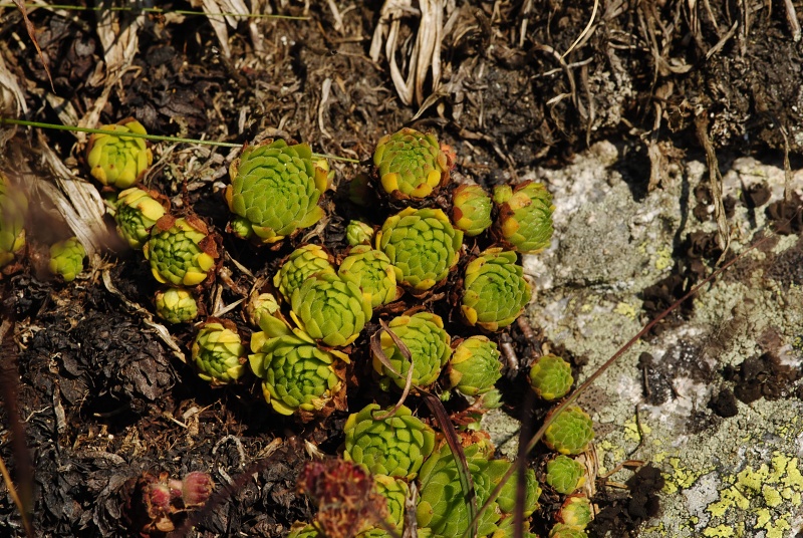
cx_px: 402
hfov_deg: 16.0
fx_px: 2848
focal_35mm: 128
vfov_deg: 10.8
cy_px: 269
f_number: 13
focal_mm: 85
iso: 100
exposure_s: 1/125
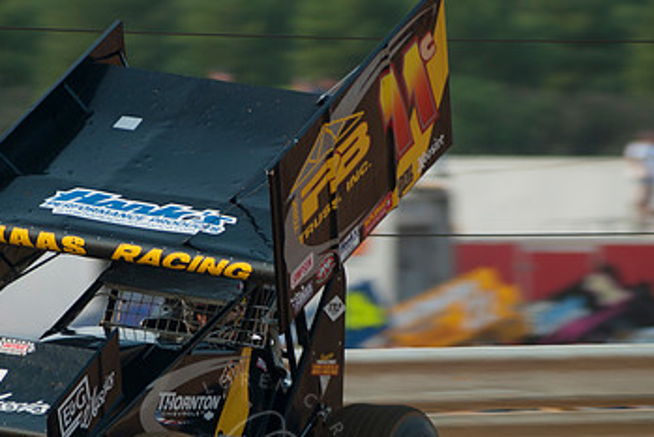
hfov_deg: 4.1
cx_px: 245
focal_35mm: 499
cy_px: 311
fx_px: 9068
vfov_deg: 2.8
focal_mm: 200
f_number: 3.5
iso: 100
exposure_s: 1/400
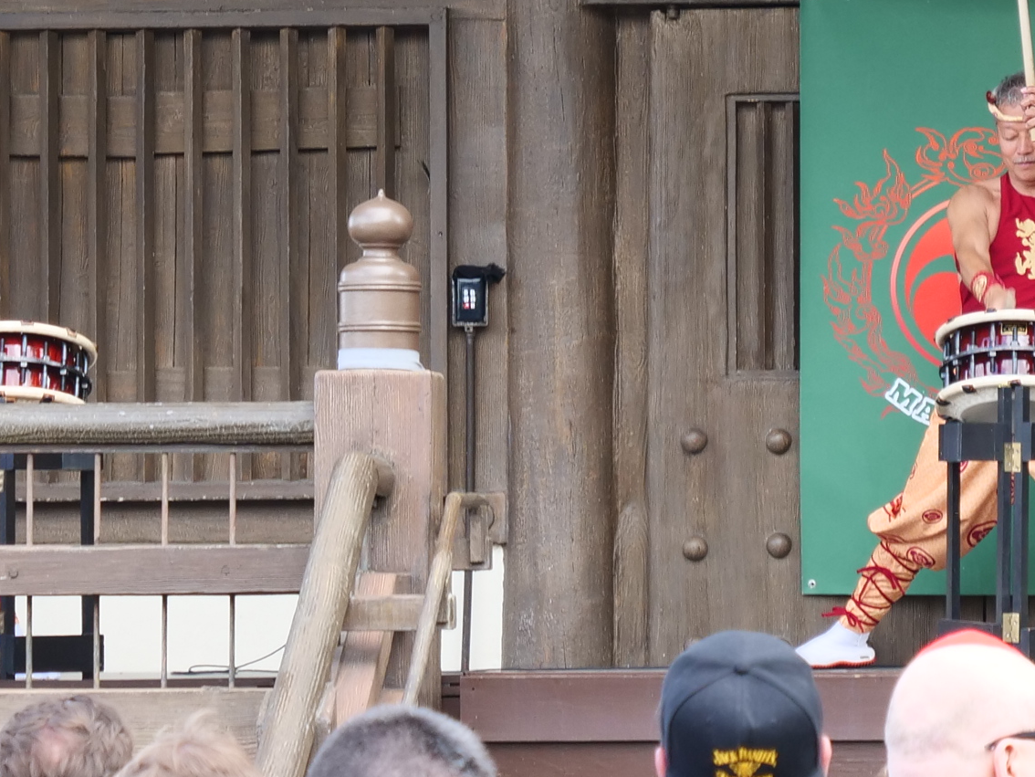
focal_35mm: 288
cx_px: 853
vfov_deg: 5.2
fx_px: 8613
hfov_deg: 6.9
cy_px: 98
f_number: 3.9
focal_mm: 44
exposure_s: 1/125
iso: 200
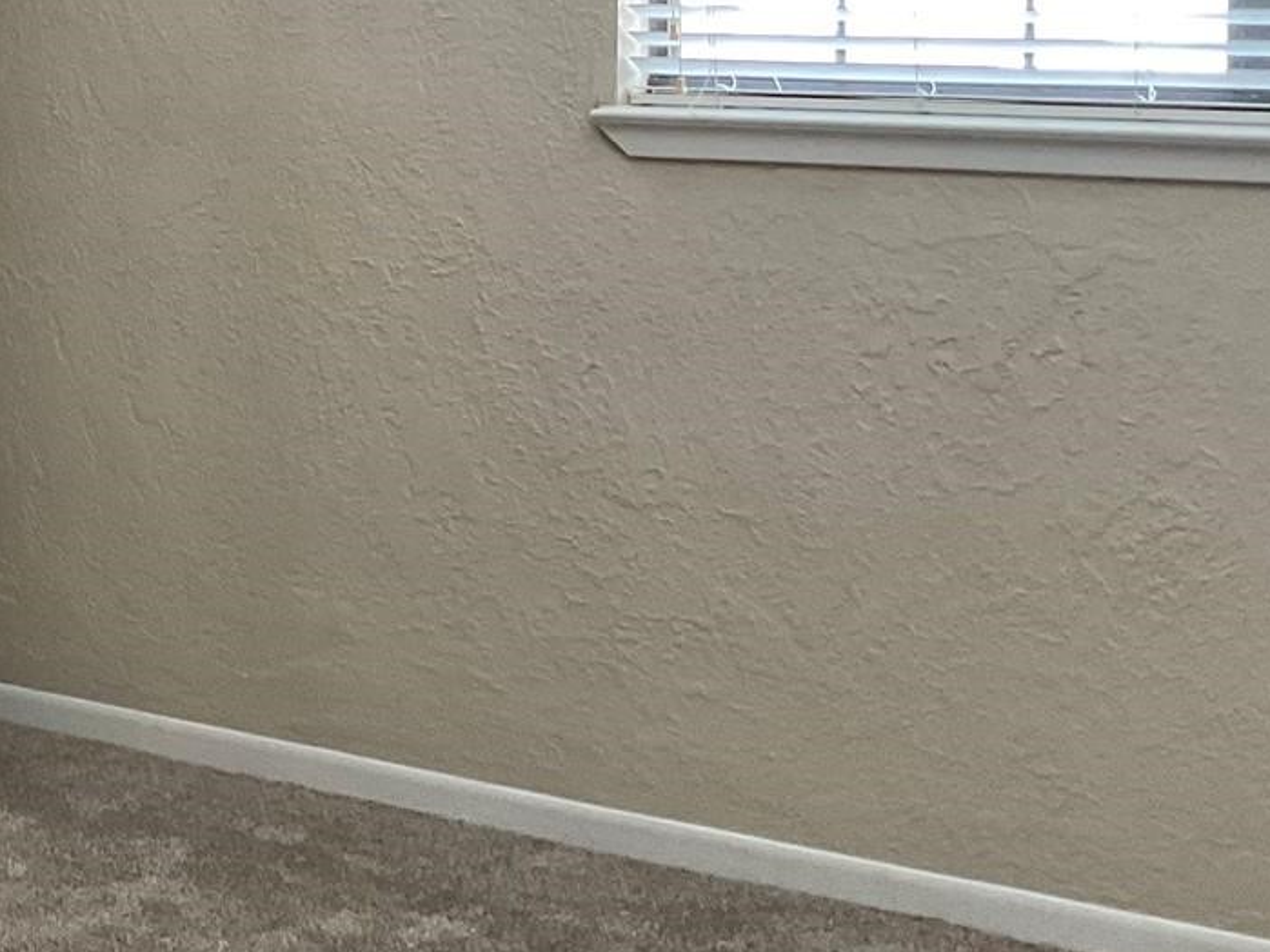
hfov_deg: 20.5
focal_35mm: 85
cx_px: -481
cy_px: 185
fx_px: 3118
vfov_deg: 17.2
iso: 80
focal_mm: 3
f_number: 1.8
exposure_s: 1/60
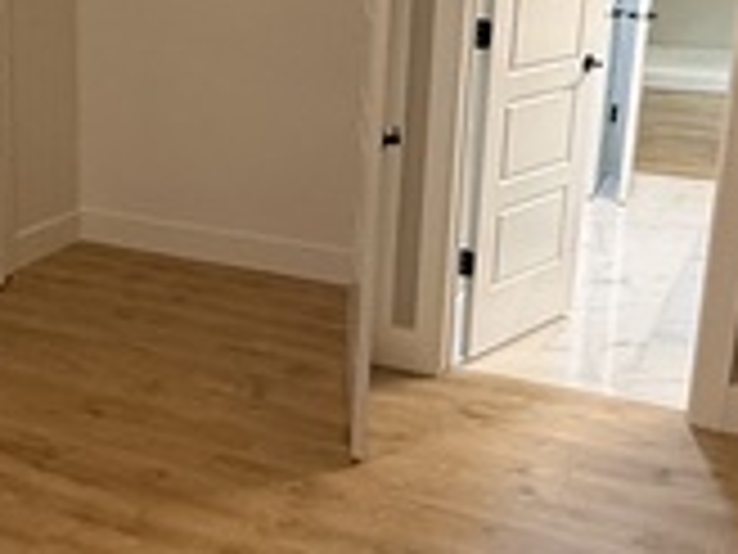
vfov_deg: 25.6
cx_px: 74
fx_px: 1215
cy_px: 203
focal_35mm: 57
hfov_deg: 32.1
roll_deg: +1.0
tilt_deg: -14.5
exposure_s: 1/60
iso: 400
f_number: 2.2
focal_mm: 2.22
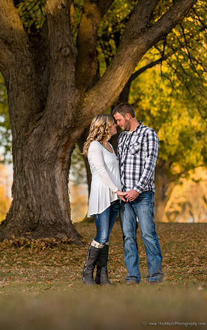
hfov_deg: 8.0
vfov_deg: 12.8
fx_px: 1478
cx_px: 98
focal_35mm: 164
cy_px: 165
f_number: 3.5
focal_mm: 160
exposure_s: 1/320
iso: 200
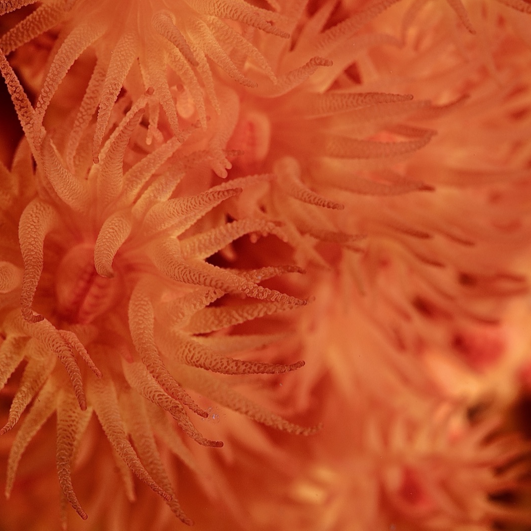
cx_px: 156
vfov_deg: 15.0
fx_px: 2013
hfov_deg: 15.0
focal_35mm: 116
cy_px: 267
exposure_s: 1/200
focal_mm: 60
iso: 160
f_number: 14
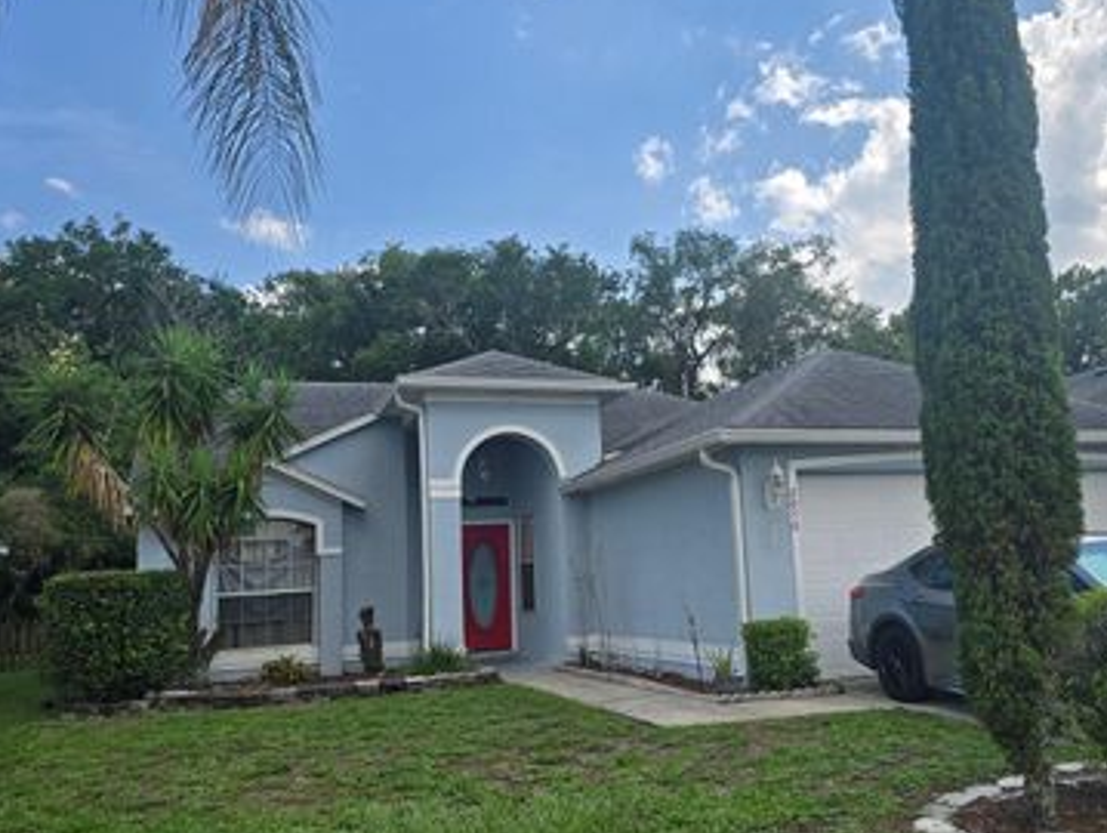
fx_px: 1024
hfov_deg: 56.3
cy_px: 437
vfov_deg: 44.2
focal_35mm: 32
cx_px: 663
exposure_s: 1/854
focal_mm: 6.3
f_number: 1.7
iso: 12
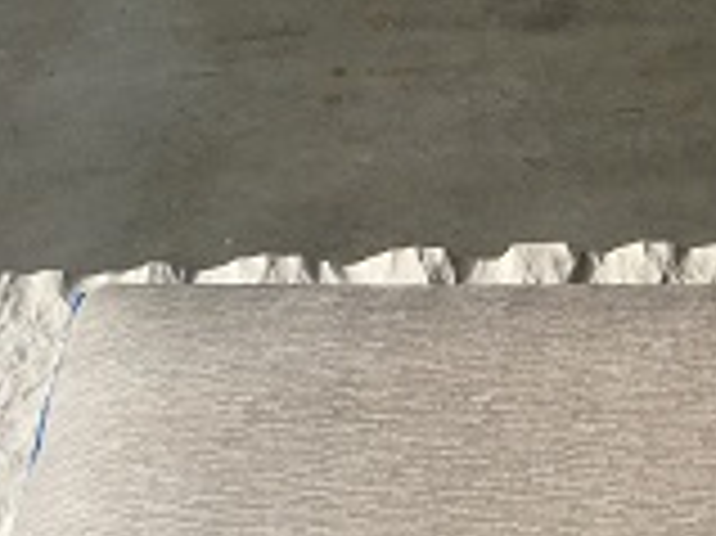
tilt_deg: -54.0
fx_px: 1695
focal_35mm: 82
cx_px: 779
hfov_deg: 22.6
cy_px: 664
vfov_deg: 17.1
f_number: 2.2
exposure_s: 1/1130
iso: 32
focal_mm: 4.15
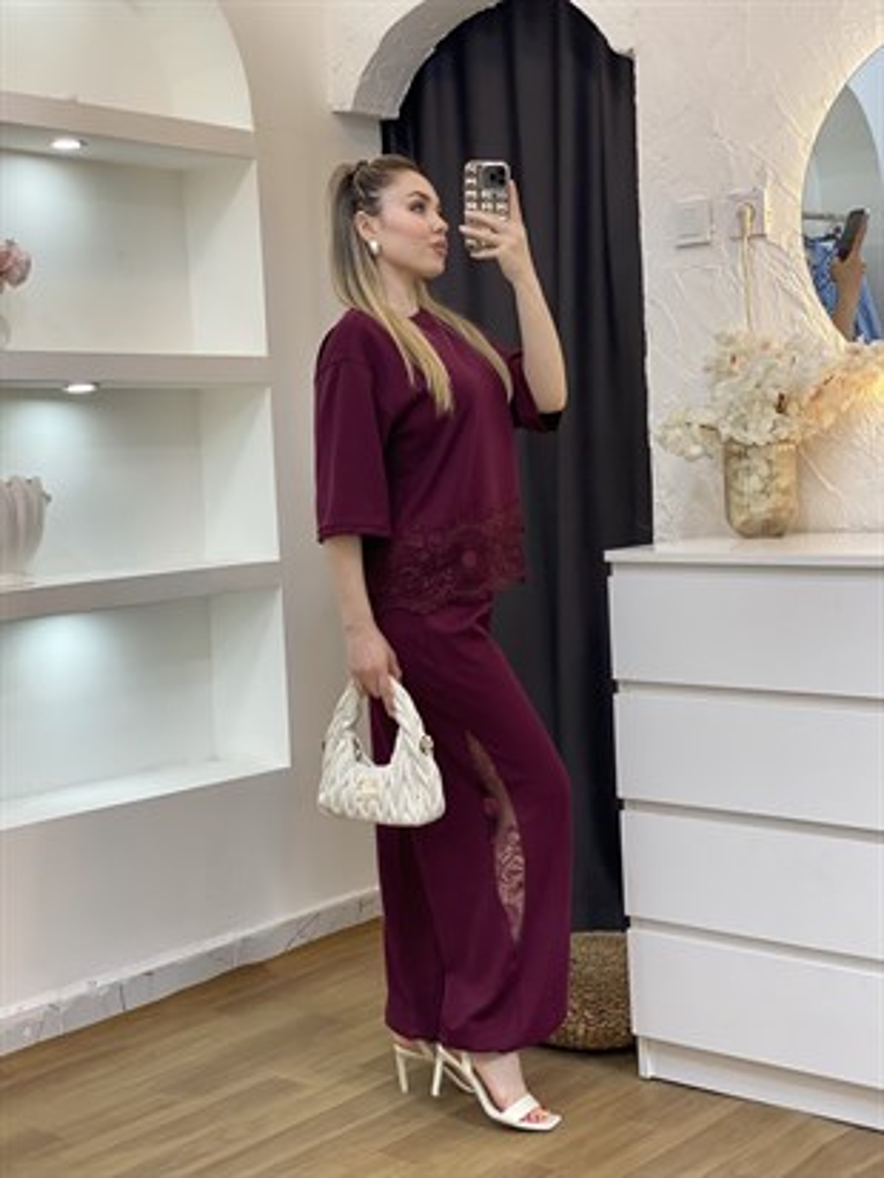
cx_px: 442
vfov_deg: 36.8
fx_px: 1770
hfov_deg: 28.0
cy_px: 589
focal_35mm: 52
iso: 100
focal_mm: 6
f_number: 2
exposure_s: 1/100
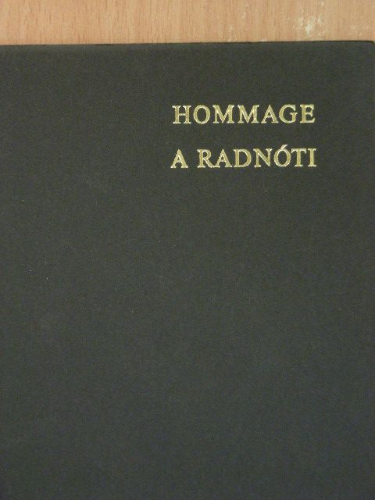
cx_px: 188
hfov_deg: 13.1
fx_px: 1632
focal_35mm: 113
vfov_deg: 17.4
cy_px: 250
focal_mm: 18.9
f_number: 3.5
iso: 215
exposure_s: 1/15
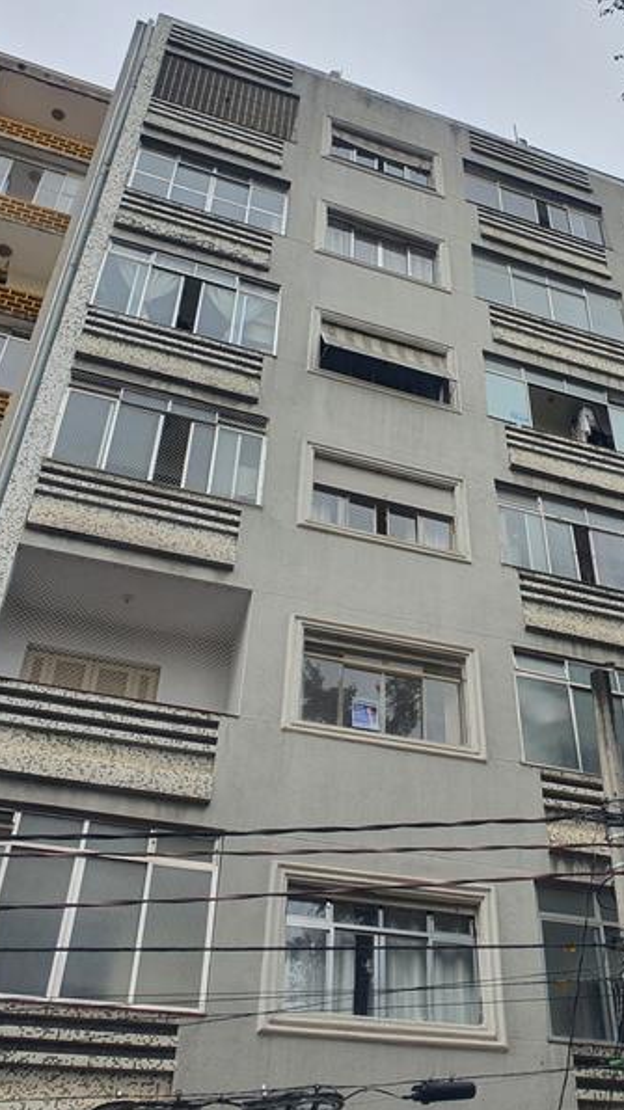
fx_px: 1118
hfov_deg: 30.3
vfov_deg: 52.8
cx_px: 516
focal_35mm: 38
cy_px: 557
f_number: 2.4
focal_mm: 4.3
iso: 50
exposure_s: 1/700
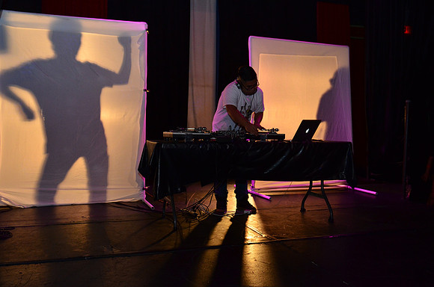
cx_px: 217
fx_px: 433
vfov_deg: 36.7
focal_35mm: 36
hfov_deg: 53.2
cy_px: 144
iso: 1250
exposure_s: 1/160
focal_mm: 24
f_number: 3.5
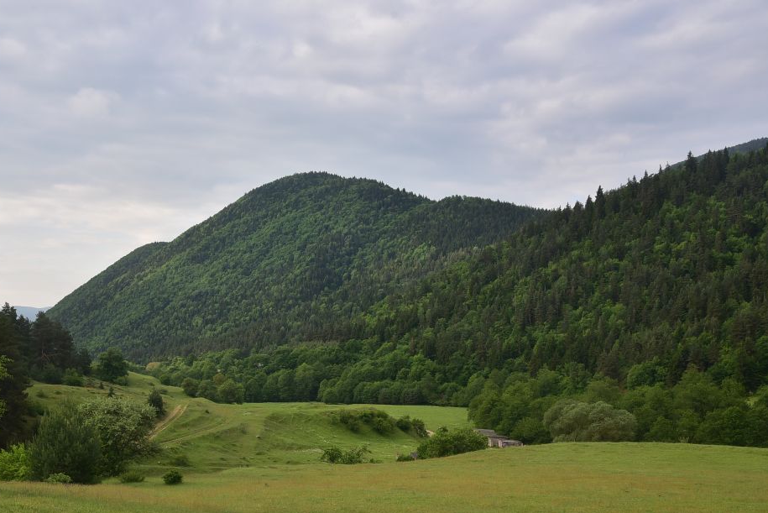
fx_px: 1515
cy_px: 310
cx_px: 305
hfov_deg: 28.4
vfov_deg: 19.2
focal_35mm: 71
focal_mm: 50
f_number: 10
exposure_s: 1/125
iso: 250
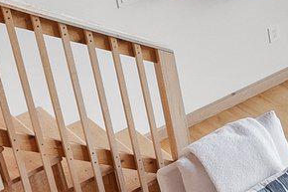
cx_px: 550
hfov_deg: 15.2
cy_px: -51
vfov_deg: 11.8
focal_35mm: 113
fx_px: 903
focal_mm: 16
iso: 640
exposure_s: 1/15
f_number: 10
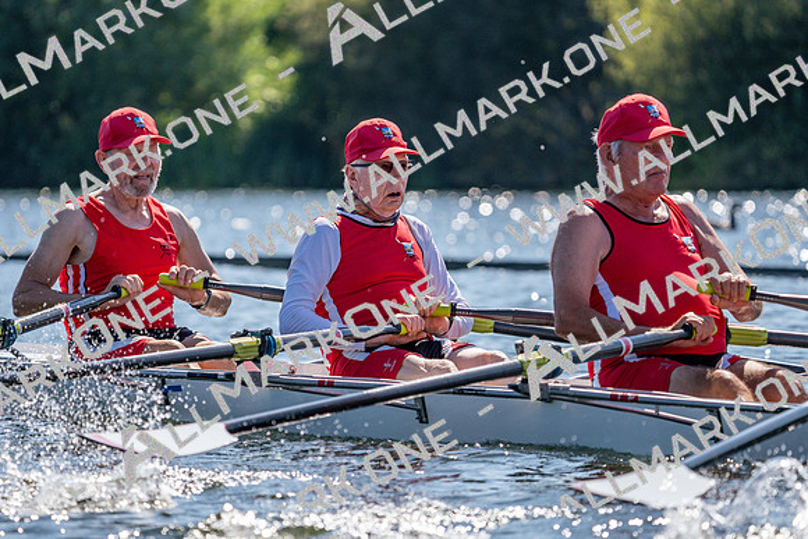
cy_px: 270
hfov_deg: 7.2
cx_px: 404
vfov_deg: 4.8
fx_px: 6420
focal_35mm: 286
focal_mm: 286
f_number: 5.6
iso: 250
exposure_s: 1/1600
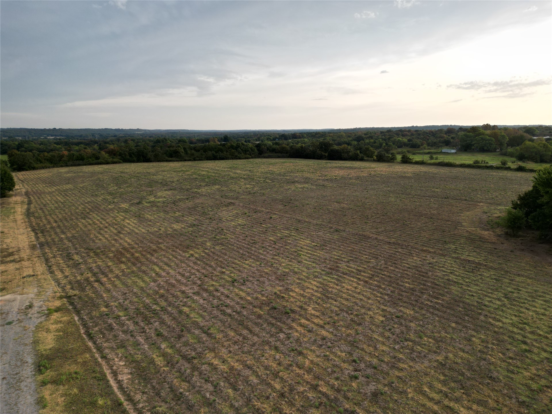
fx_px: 383
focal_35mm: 24
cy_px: 207
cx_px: 276
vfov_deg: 56.8
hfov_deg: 71.6
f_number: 1.7
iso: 110
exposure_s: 1/640
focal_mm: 6.72
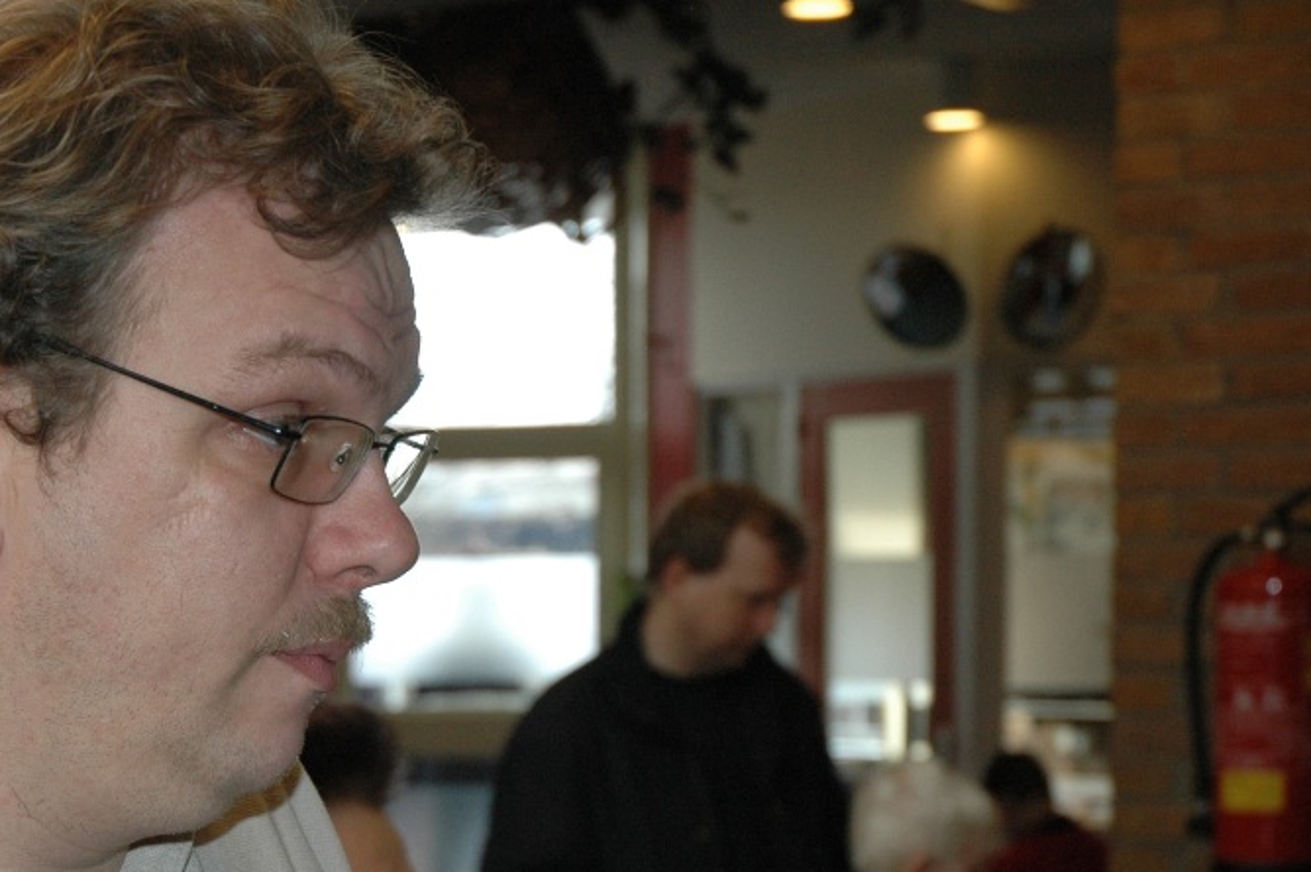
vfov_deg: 12.6
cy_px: 725
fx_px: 3929
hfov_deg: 18.7
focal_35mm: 108
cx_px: 176
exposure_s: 1/125
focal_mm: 40
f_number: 4.5
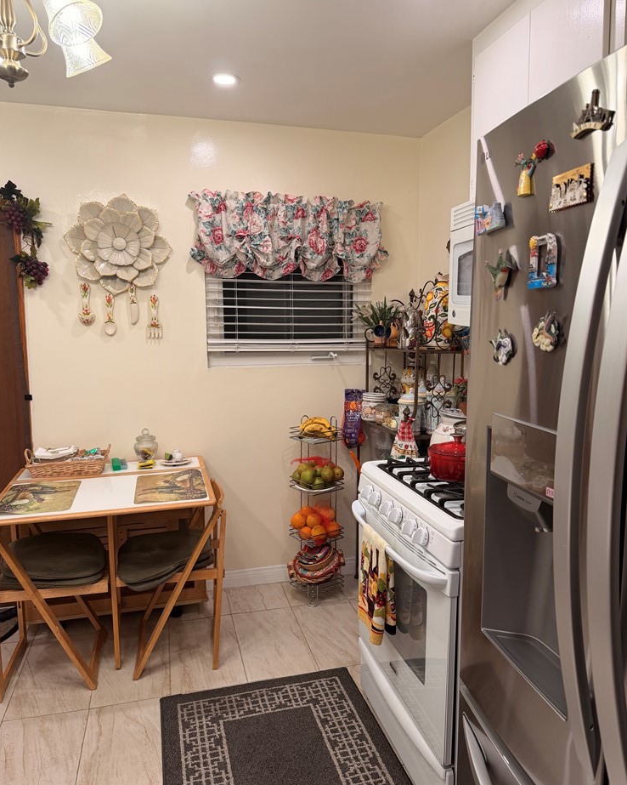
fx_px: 603
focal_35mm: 26
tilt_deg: -6.6
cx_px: 321
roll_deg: +0.2
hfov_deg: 54.9
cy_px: 388
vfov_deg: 66.0
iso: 125
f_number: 1.78
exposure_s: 1/60
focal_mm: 6.76
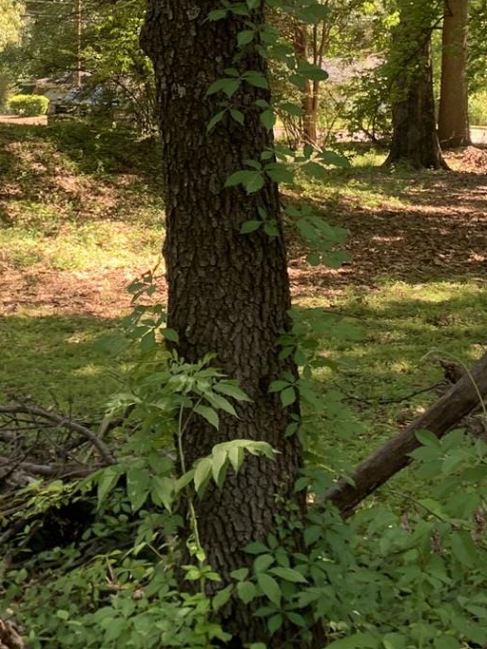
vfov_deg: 24.2
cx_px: 133
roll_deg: +0.4
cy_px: 52
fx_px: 1464
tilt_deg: +4.0
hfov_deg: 18.8
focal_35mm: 78
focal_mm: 4.25
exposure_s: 1/122
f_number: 1.8
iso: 25
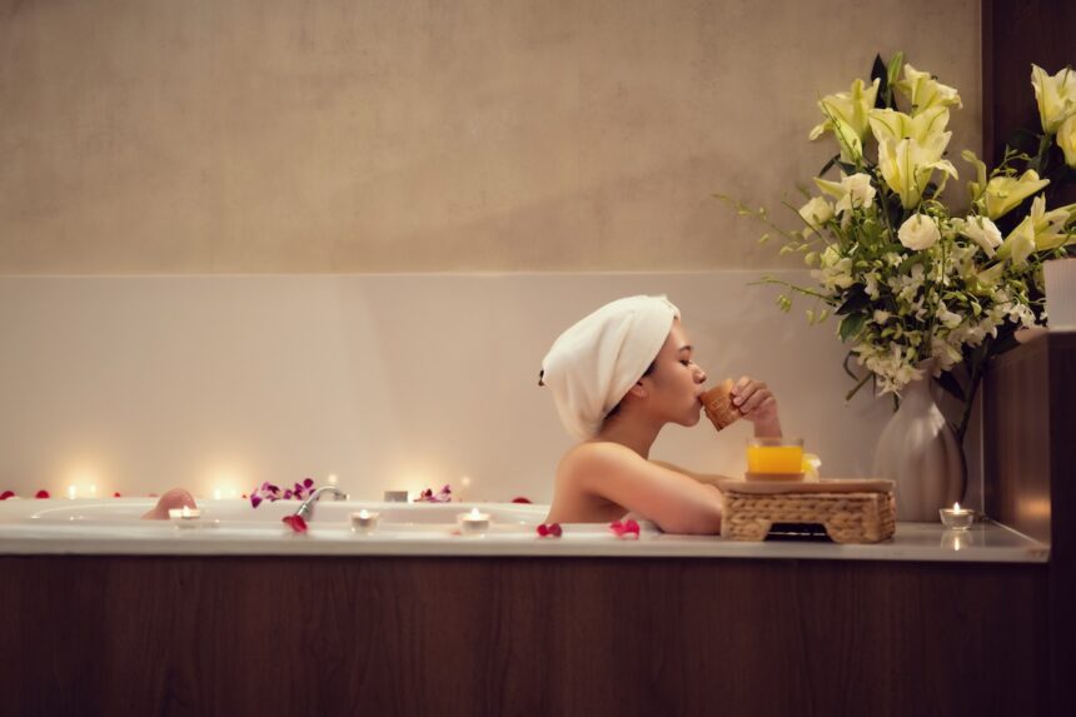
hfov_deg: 39.4
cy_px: 358
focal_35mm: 50
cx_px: 538
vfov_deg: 26.8
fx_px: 1503
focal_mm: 50.3
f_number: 1.4
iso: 800
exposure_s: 1/125
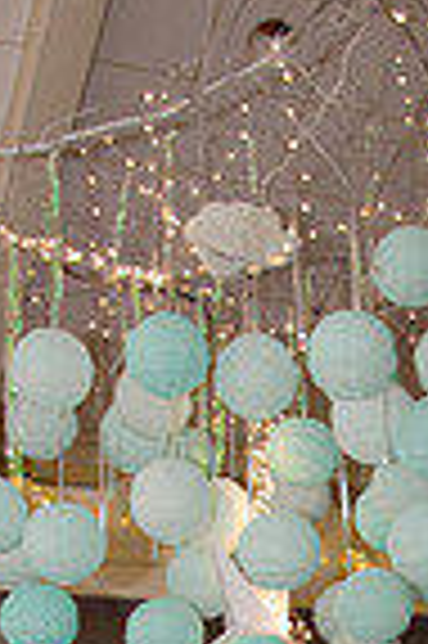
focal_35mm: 99
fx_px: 1770
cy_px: 851
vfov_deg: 19.0
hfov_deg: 13.5
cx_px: 460
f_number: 6.3
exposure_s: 1/30
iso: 400
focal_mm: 21
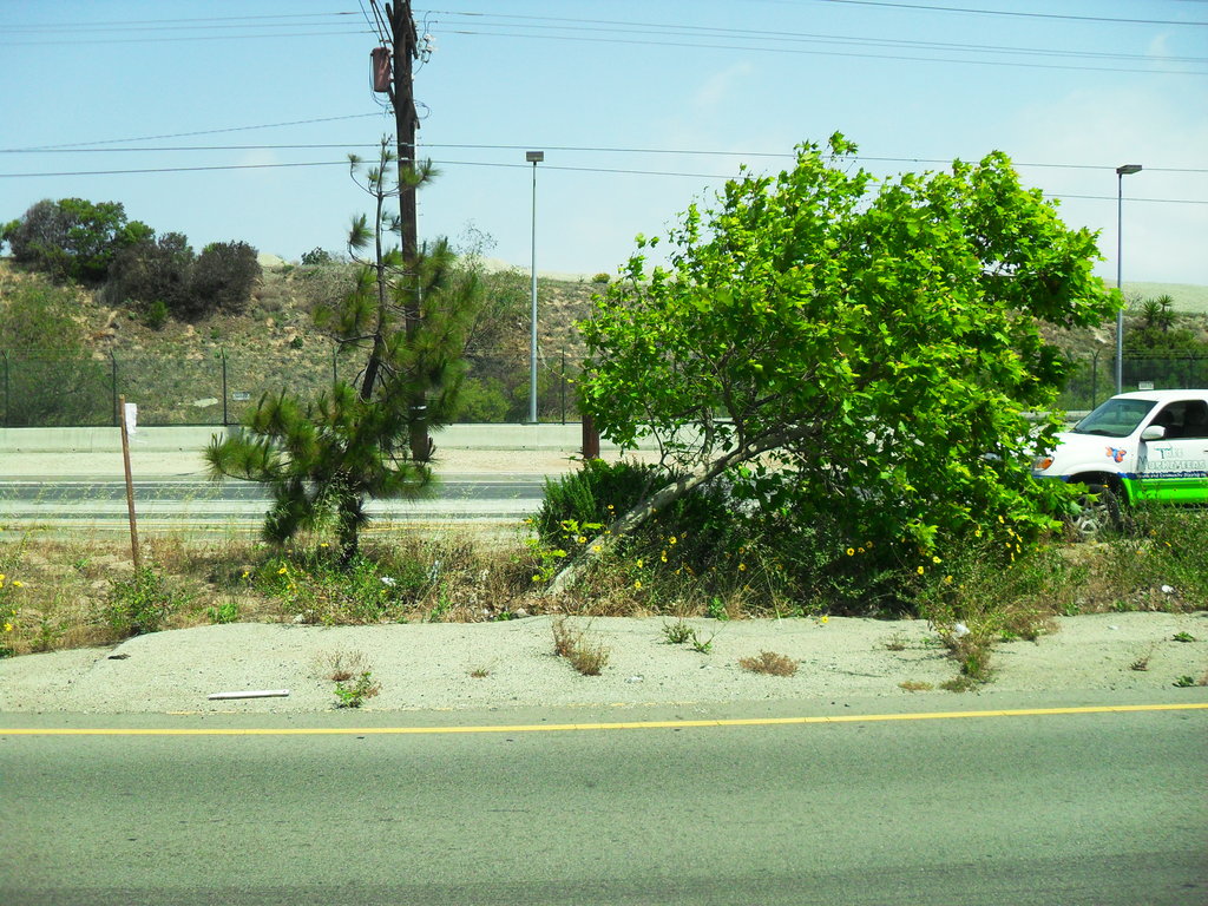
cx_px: 604
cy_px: 453
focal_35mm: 35
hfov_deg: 52.6
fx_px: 1221
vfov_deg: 40.7
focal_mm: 6.2
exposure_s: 1/180
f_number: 8.9
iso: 100
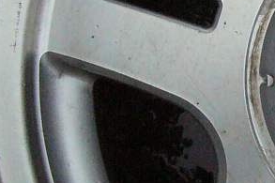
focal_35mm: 159
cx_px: 417
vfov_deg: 8.6
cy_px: 75
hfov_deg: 12.3
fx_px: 1214
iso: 400
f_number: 2.8
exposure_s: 1/500
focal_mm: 5.8
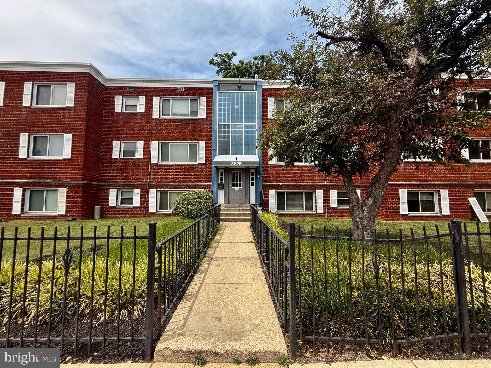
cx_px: 246
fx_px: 199
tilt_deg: +5.9
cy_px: 184
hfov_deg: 102.1
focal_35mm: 14
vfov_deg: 85.7
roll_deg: +0.2
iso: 50
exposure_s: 1/1211
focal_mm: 2.22
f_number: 2.2
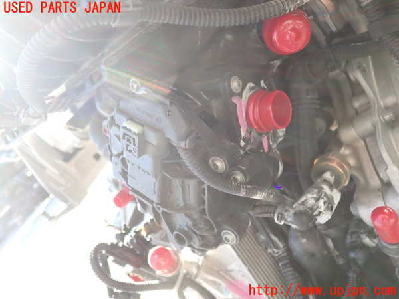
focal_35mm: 30
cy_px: 150
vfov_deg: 46.8
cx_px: 200
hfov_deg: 60.0
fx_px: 346
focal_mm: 5.4
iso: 100
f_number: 2.3
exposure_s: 1/125
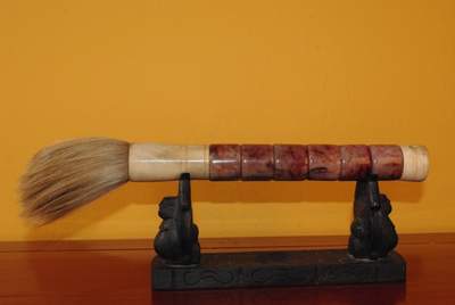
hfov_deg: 42.7
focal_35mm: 46
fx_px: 582
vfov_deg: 29.3
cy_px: 152
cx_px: 228
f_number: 8
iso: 1600
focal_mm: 30.63
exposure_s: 1/45
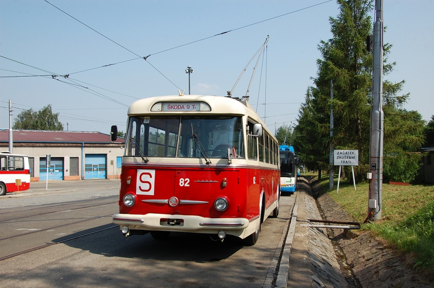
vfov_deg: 36.8
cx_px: 217
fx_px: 434
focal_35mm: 36
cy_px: 144
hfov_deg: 53.2
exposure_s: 1/250
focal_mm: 24
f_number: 10
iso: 220
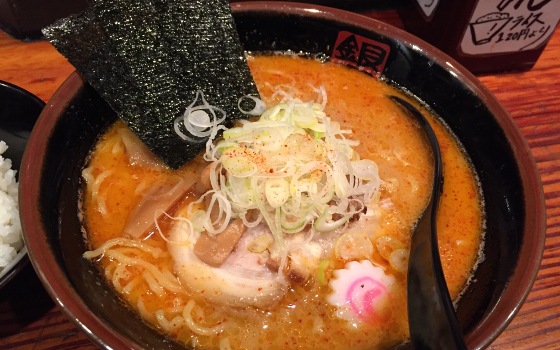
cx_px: 281
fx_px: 473
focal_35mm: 31
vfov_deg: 40.6
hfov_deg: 61.2
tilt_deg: -52.1
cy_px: 189
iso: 200
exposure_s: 1/30
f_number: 2.2
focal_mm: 4.15
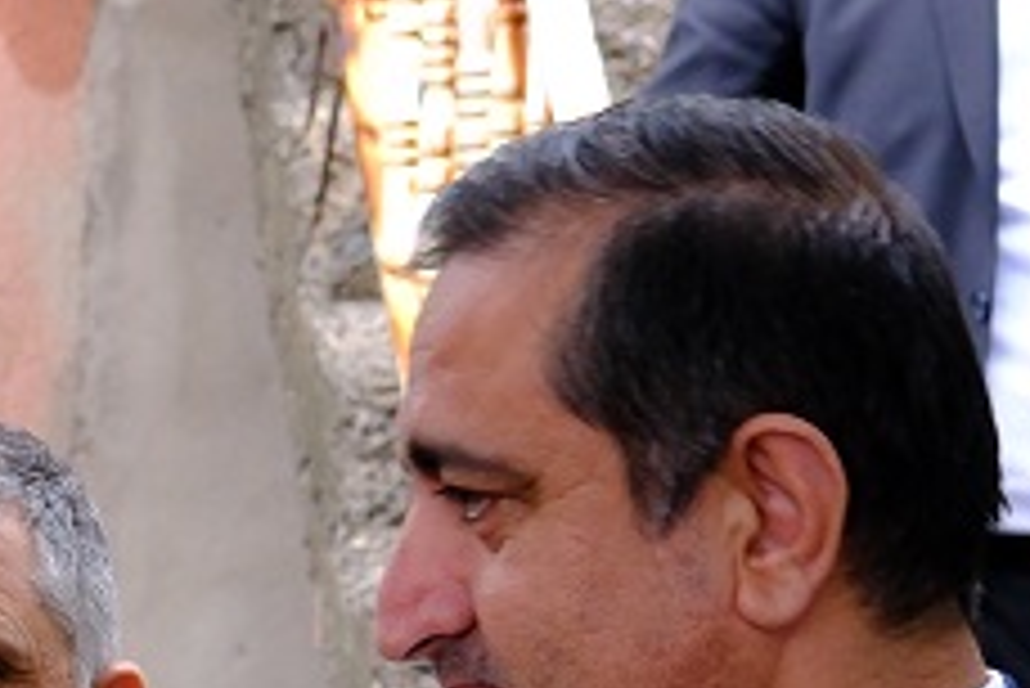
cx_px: -72
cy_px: 1610
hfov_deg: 7.8
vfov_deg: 5.1
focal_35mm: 262
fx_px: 7501
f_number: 4.5
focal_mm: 29.2
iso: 800
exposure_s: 1/60
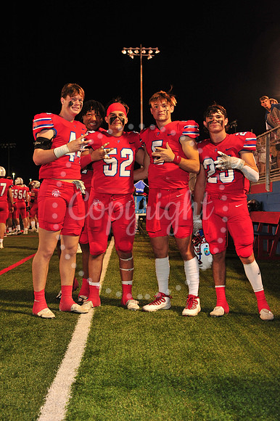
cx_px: 140
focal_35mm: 48
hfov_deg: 28.0
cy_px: 210
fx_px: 561
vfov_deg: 41.1
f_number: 6.3
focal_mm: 48
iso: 2000
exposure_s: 1/80
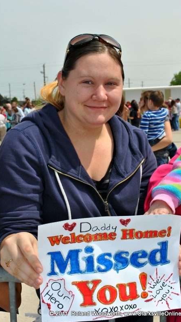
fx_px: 474
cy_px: 161
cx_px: 93
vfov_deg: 37.5
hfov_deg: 21.6
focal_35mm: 56
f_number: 11
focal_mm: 35
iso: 100
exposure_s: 1/200
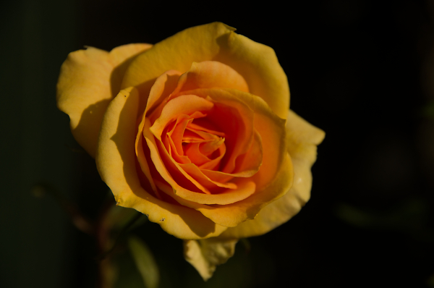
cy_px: 144
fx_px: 1228
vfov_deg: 13.4
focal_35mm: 102
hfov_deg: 20.0
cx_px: 217
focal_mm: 68
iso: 200
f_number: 4.5
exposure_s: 1/1600
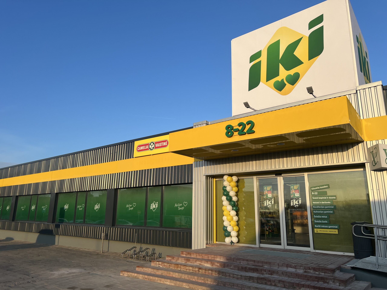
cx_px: 194
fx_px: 291
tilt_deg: +13.3
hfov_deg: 67.3
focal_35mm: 26
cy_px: 145
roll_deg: -0.8
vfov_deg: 53.1
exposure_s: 1/1934
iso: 50
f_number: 1.5
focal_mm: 5.7
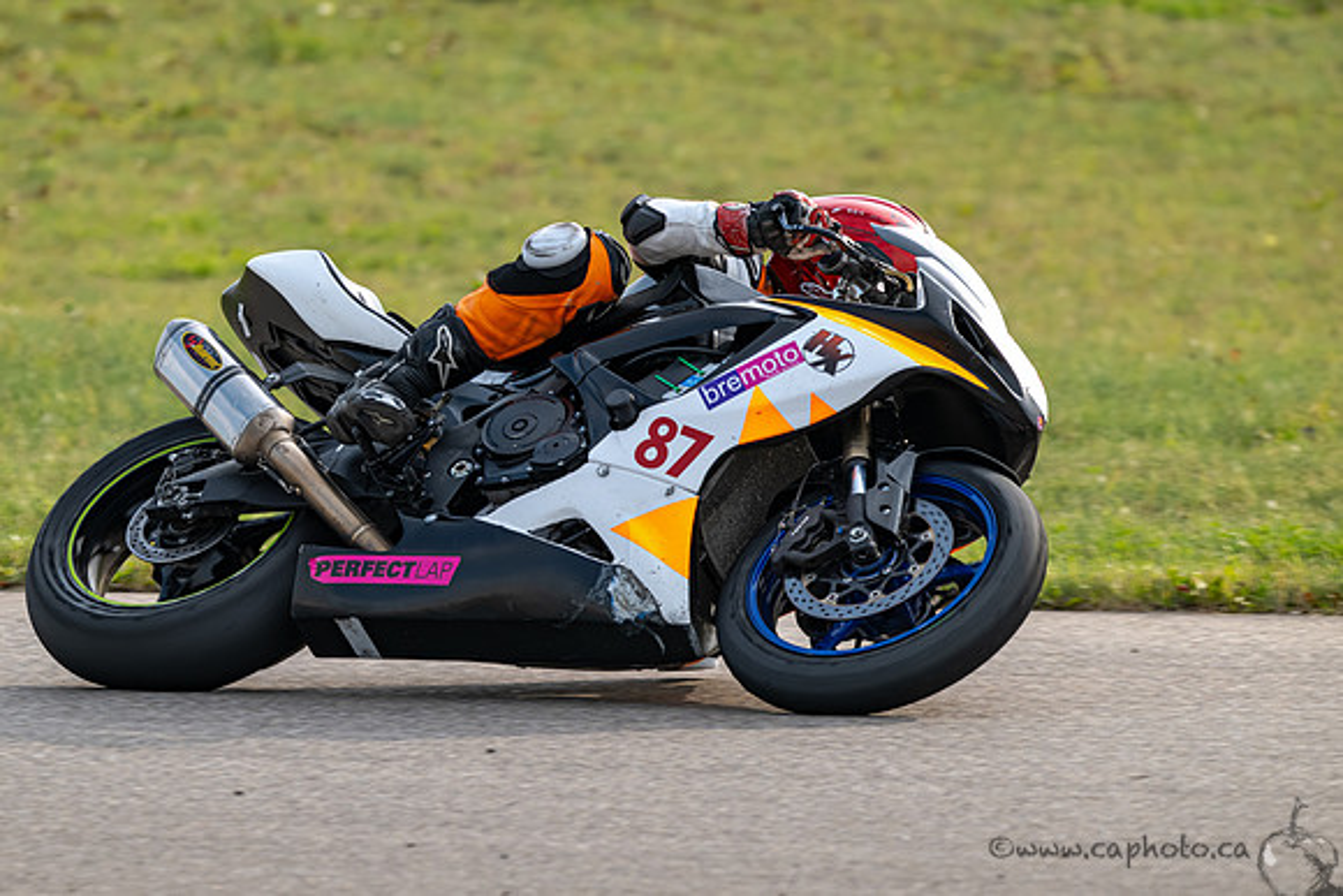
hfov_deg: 5.8
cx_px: 498
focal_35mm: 352
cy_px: 448
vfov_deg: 3.9
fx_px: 13142
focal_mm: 280
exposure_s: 1/1250
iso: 360
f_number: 5.6
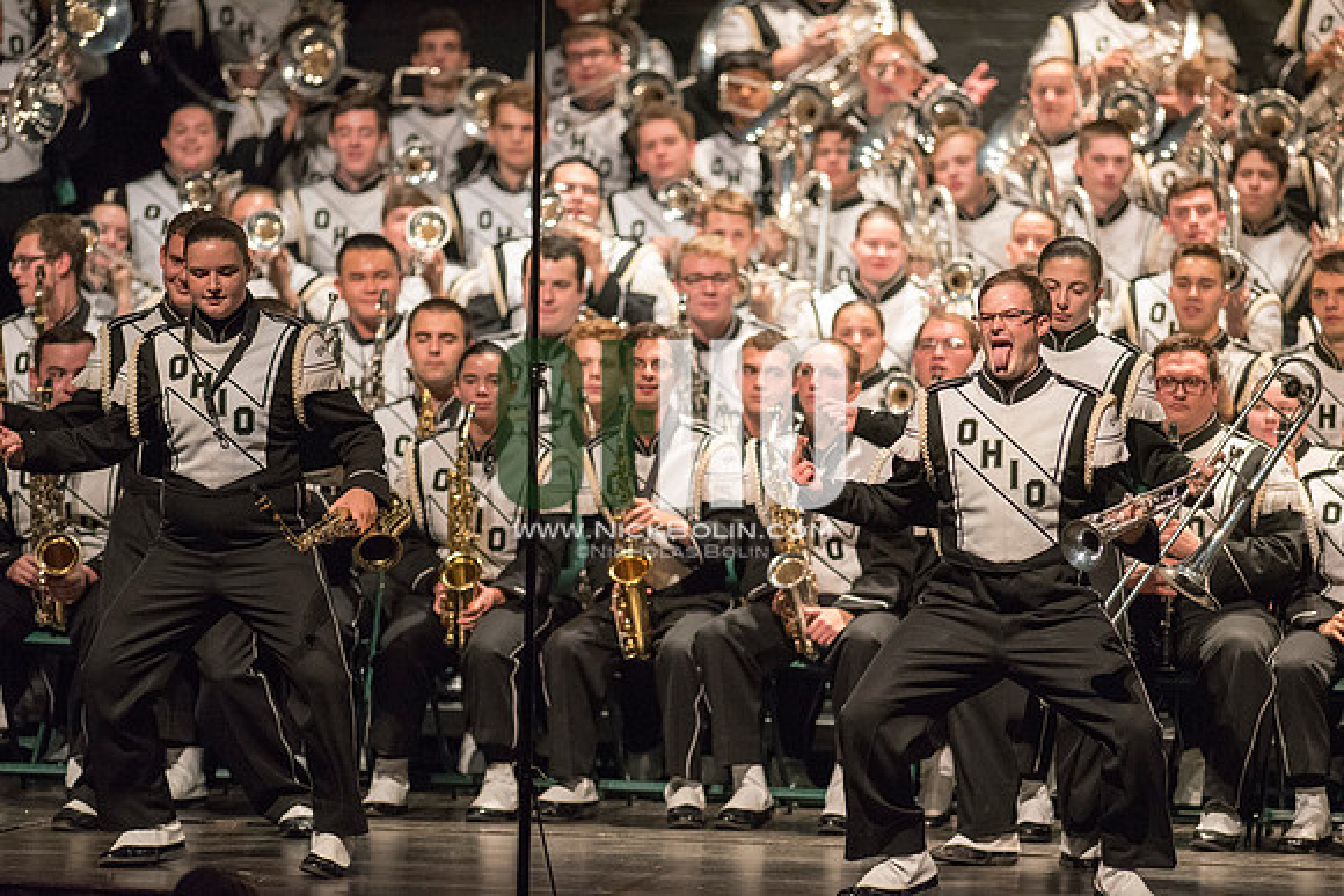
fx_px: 11202
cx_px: 672
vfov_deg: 4.6
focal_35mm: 300
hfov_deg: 6.9
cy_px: 448
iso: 4000
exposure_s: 1/500
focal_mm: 300
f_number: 2.8
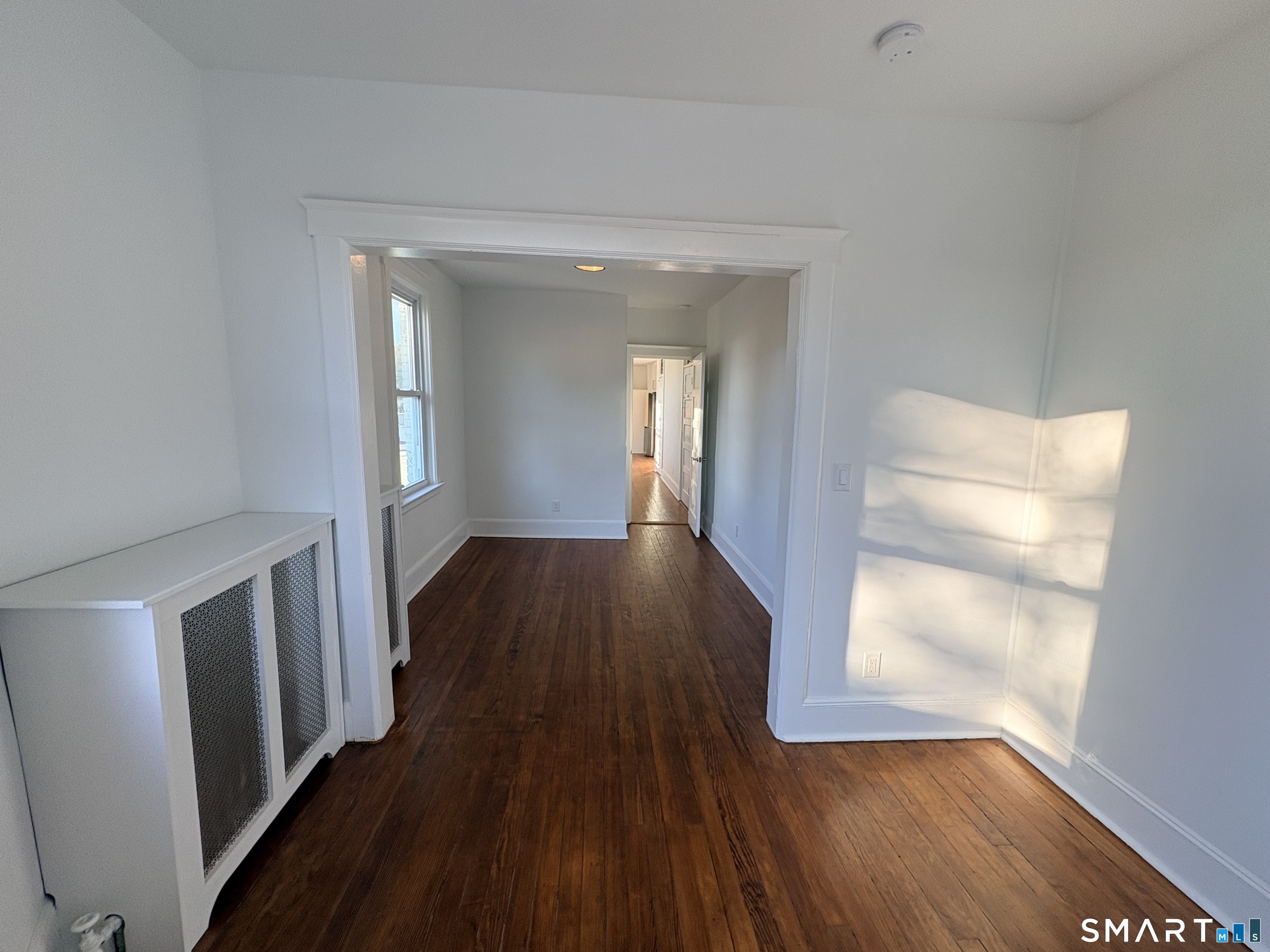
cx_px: 635
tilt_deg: -8.3
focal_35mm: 14
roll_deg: +0.1
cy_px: 476
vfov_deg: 85.7
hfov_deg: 102.1
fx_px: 514
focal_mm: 2.22
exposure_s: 1/120
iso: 80
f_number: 2.2
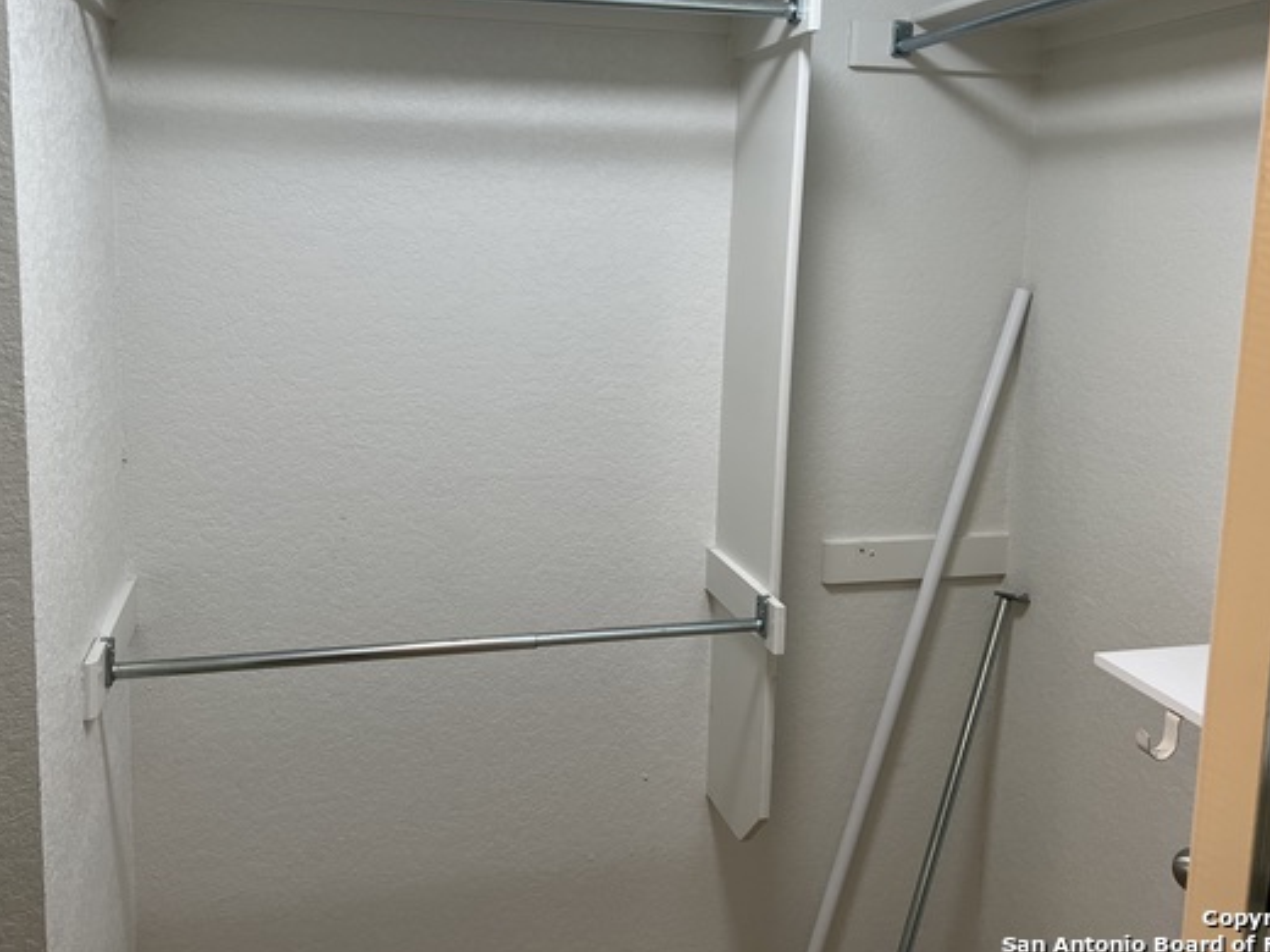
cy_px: 373
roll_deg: -1.4
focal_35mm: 32
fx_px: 1174
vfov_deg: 43.9
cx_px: 611
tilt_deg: -7.7
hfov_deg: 56.8
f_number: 1.5
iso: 80
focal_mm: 5.7
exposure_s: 1/120
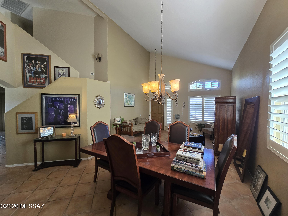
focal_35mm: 13
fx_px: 108
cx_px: 144
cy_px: 108
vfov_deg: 89.9
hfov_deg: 106.2
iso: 200
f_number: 2.2
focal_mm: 2.2
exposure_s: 1/60
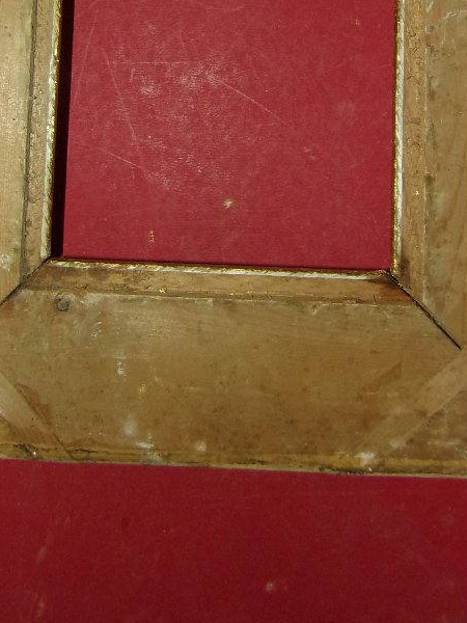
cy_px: 36
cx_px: 199
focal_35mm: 50
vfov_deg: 35.4
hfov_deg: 29.1
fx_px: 899
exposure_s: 1/34
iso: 200
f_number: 3.5
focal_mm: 4.5
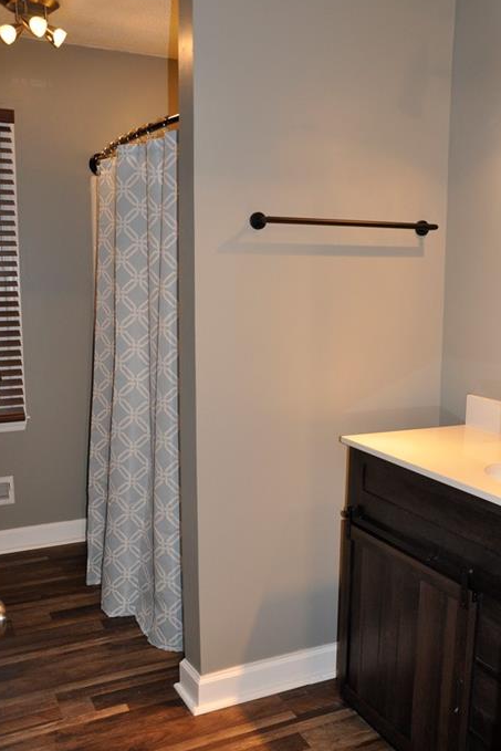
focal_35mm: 36
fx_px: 742
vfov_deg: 53.7
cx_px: 269
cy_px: 397
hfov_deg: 37.3
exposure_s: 1/60
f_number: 3.8
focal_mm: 21
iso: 640
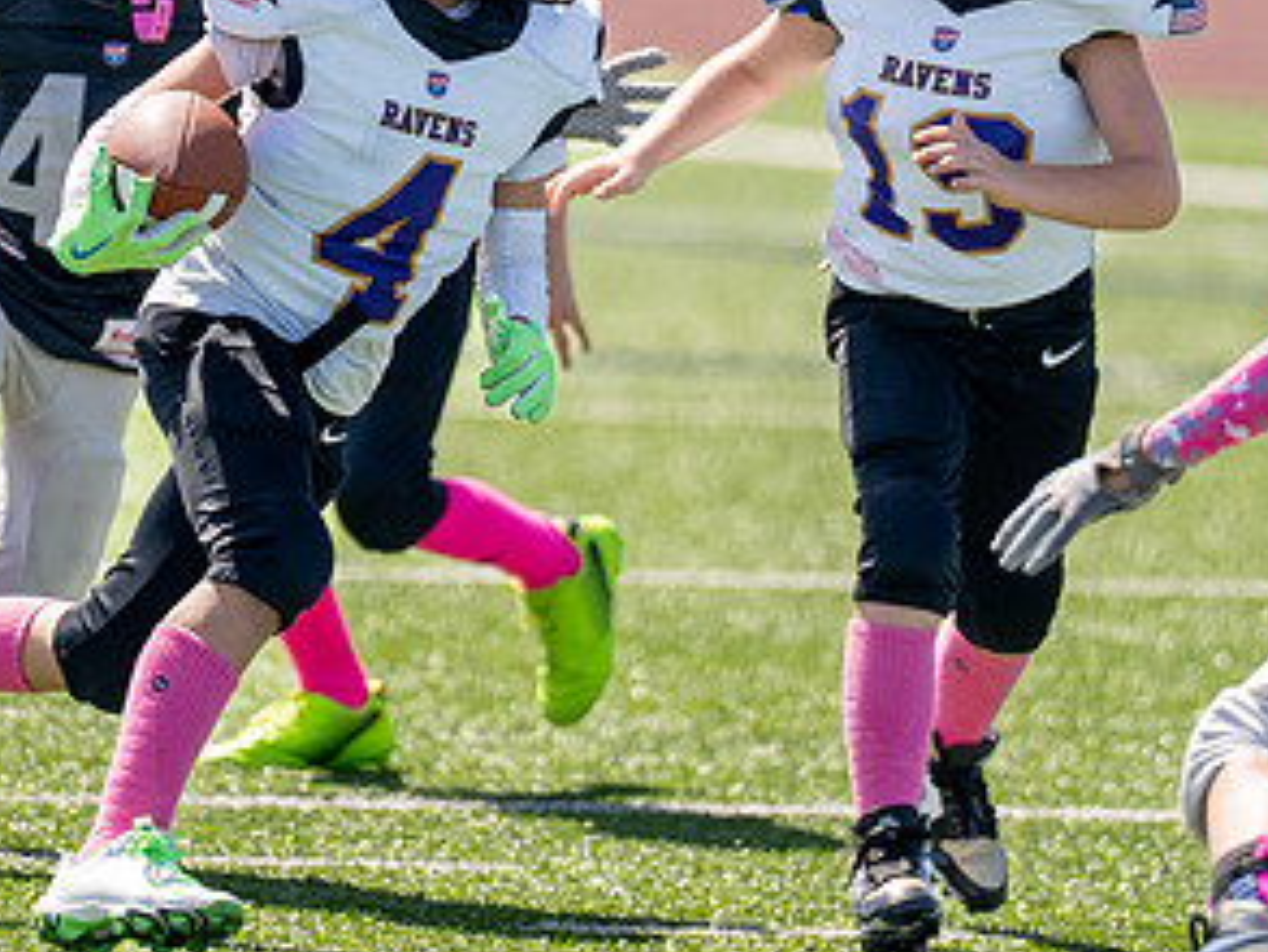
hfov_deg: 3.0
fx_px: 24552
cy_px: 112
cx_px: 296
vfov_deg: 2.2
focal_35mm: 670
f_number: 2.8
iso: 200
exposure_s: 1/3200
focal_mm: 200
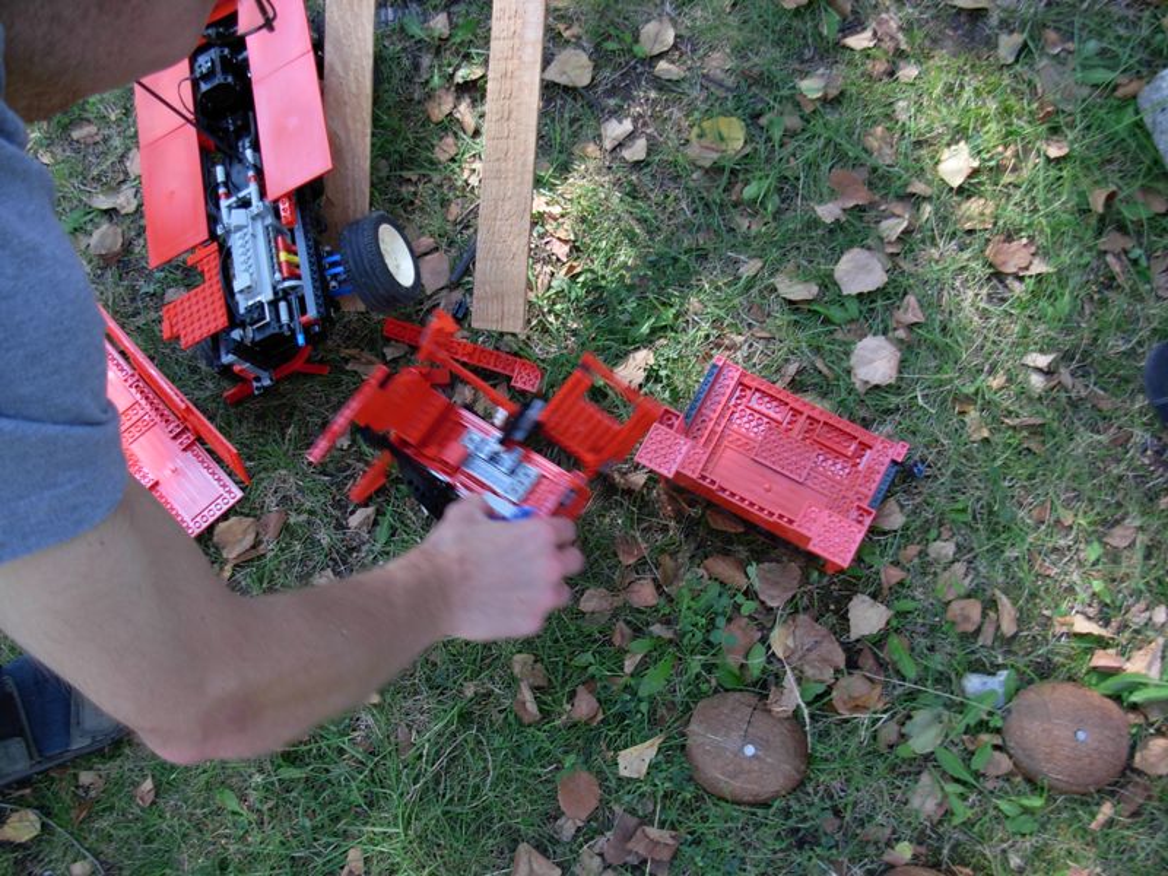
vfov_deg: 37.7
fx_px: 1282
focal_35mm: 38
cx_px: 584
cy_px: 438
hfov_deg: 49.0
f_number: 2.9
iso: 79
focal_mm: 6.3
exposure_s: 1/57
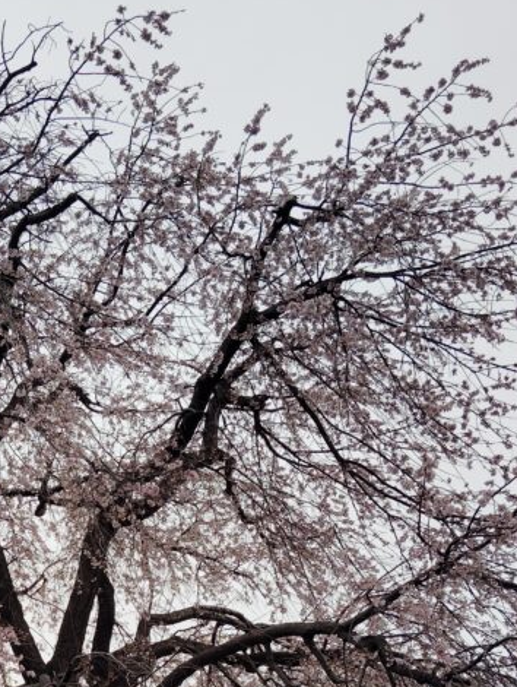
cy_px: 729
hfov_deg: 23.3
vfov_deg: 29.0
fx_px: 1211
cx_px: 33
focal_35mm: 61
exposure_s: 1/329
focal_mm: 4.22
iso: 50
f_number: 1.8
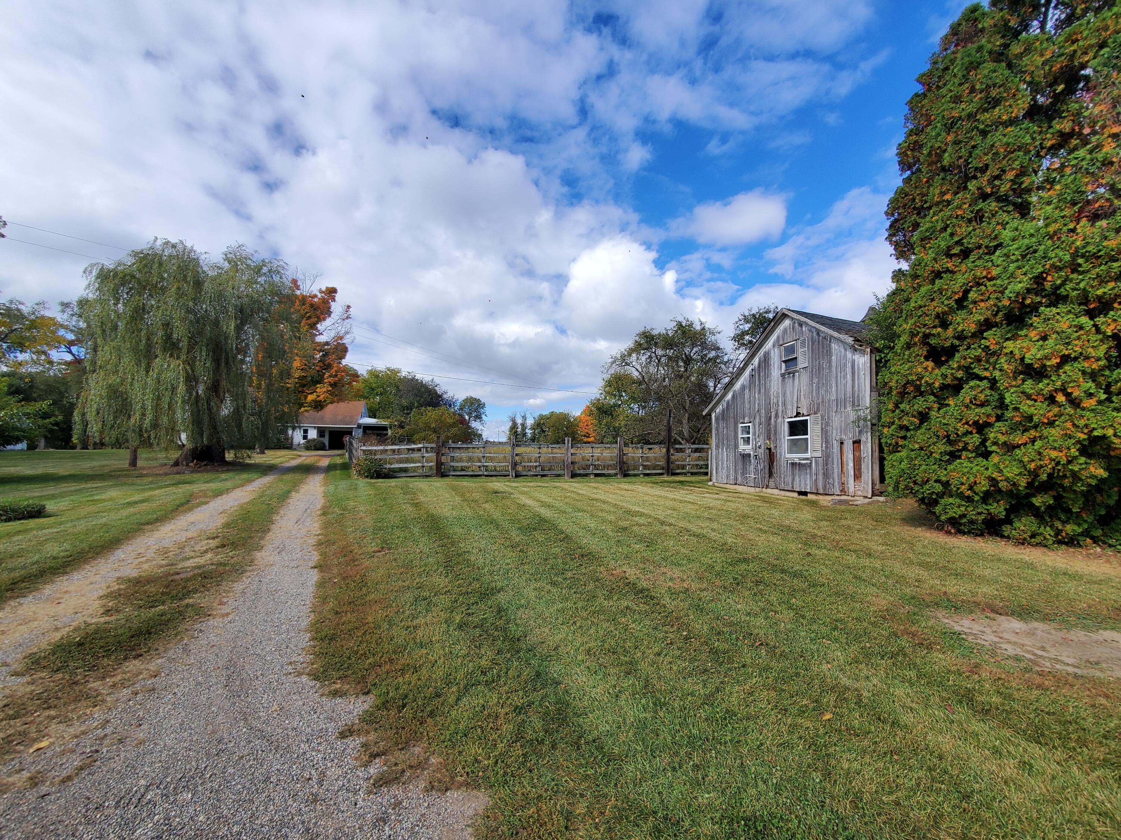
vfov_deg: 89.9
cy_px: 420
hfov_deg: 106.2
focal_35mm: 13
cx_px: 560
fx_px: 421
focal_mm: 1.8
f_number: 2.2
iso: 50
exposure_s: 1/947
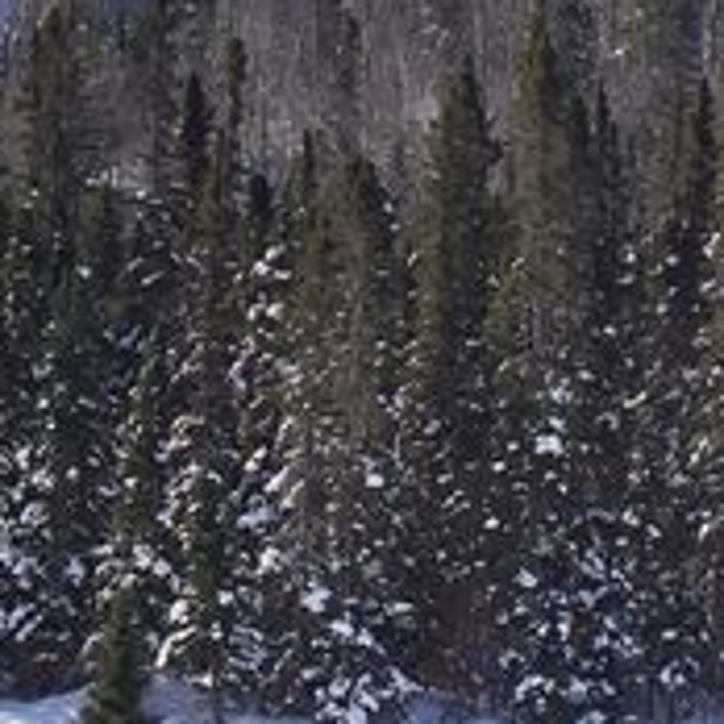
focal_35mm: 561
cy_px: 462
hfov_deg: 3.1
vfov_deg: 3.1
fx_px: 13275
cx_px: 1248
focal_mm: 85
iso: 100
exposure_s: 1/8000
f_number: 1.4
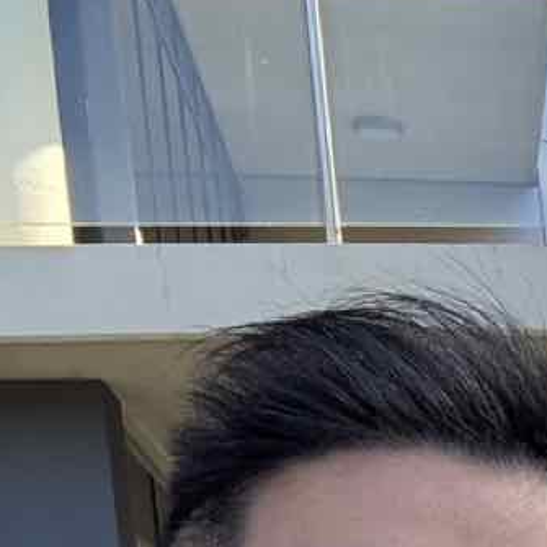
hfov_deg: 14.1
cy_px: 808
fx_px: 1734
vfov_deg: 16.4
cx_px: 1199
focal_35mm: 97
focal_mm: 2.69
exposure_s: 1/164
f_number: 1.9
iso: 32
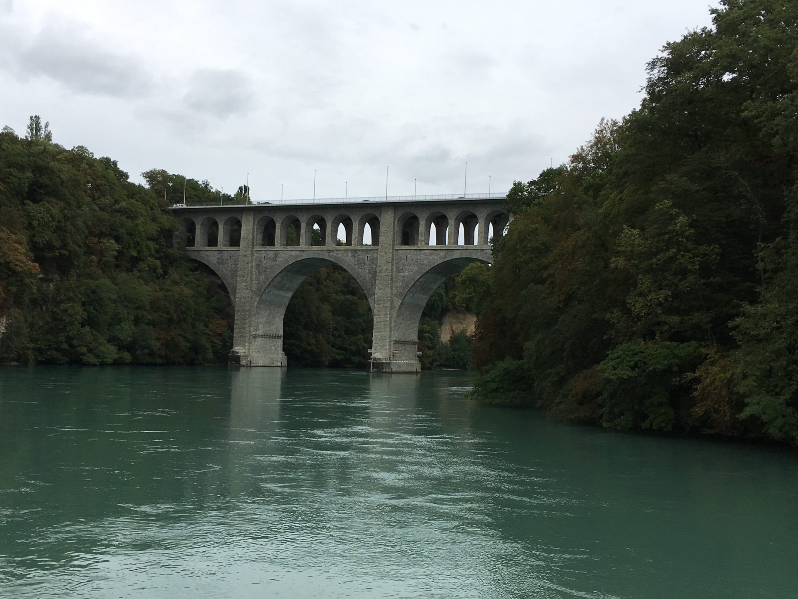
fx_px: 922
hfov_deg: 46.8
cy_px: 325
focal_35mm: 40
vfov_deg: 35.9
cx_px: 379
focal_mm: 4.15
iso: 25
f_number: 2.2
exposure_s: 1/2262
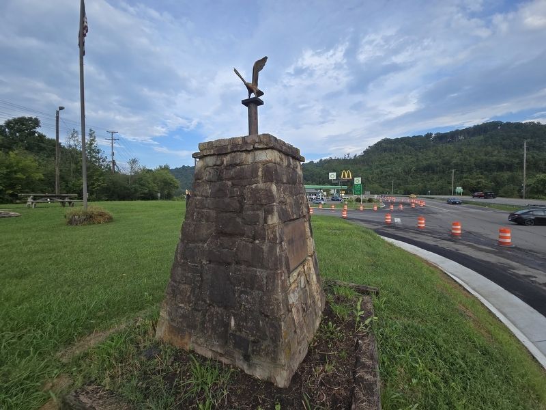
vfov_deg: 89.9
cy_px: 205
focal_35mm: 13
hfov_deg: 106.2
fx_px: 205
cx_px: 273
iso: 50
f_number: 2.2
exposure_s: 1/970
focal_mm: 2.2
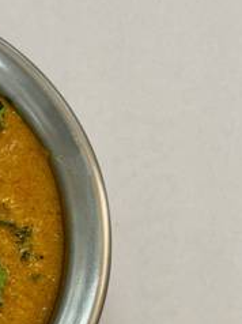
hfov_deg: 9.7
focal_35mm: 148
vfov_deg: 13.3
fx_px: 1382
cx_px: -126
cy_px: 284
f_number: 1.78
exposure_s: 1/60
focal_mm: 6.76
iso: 50
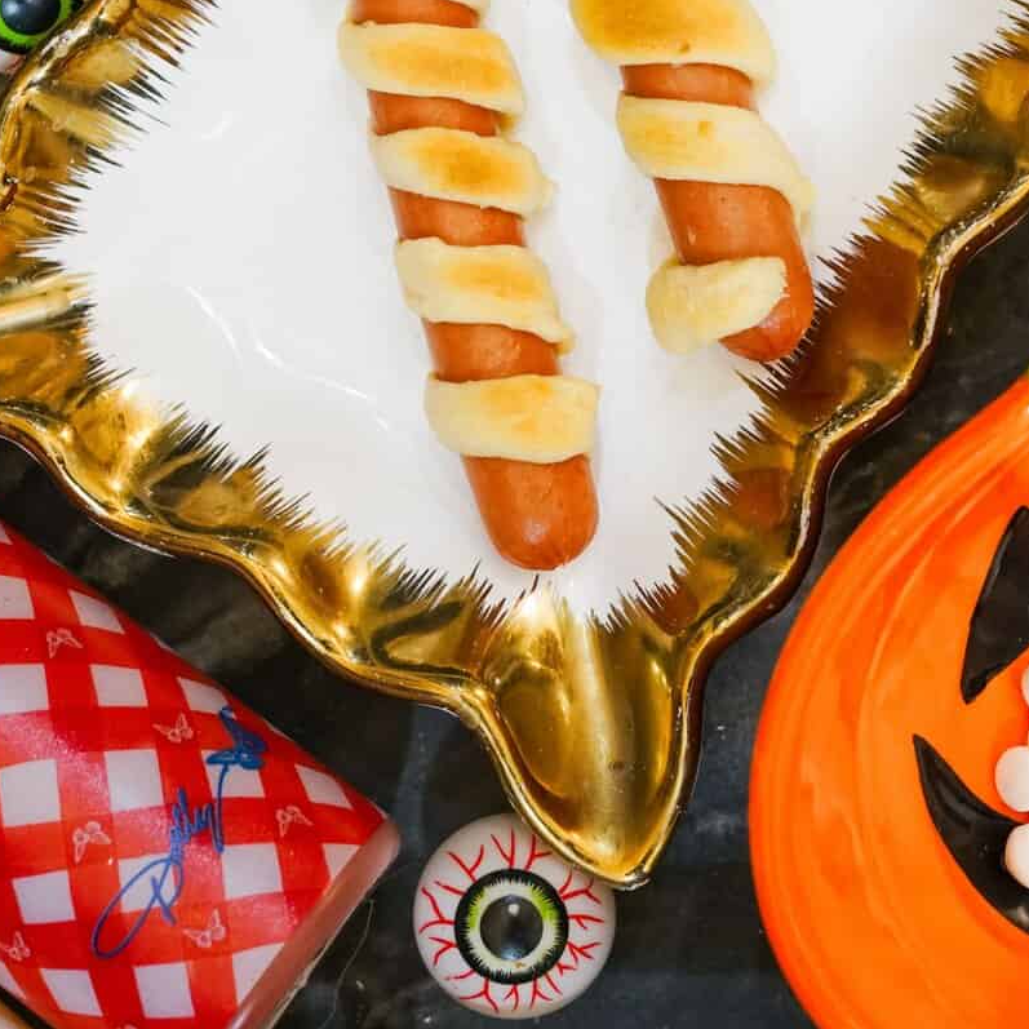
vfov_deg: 17.9
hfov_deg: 18.1
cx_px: 471
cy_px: 127
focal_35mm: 96
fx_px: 3229
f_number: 4
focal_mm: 50
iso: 2500
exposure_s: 1/60
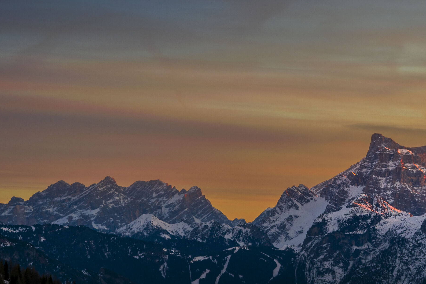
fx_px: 2458
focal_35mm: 208
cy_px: 127
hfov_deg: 9.9
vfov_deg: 6.6
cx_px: 275
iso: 100
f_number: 13
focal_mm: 105
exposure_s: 1/15
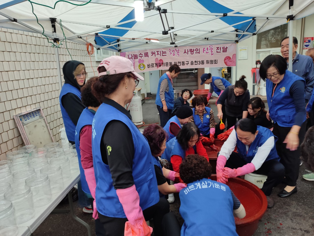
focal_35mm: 25
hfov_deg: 69.4
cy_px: 118
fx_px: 227
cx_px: 157
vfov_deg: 54.9
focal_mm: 6.04
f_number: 1.9
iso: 61
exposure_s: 1/30
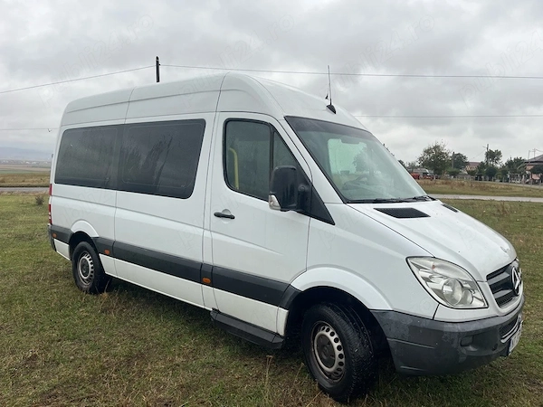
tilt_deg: -5.3
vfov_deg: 53.1
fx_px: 408
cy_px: 204
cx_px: 272
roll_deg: -2.3
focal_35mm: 26
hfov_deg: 67.3
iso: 50
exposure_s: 1/529
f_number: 1.6
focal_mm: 5.1
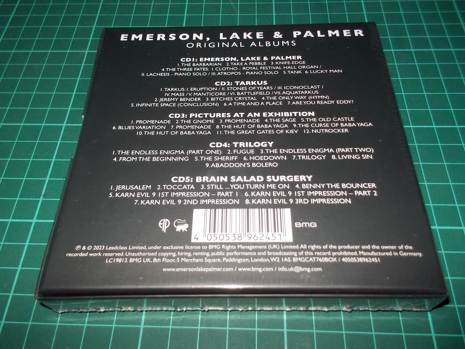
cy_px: 174
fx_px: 390
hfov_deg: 61.7
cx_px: 232
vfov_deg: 48.2
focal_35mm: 29
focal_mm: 4.1
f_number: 3.3
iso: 200
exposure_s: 1/30
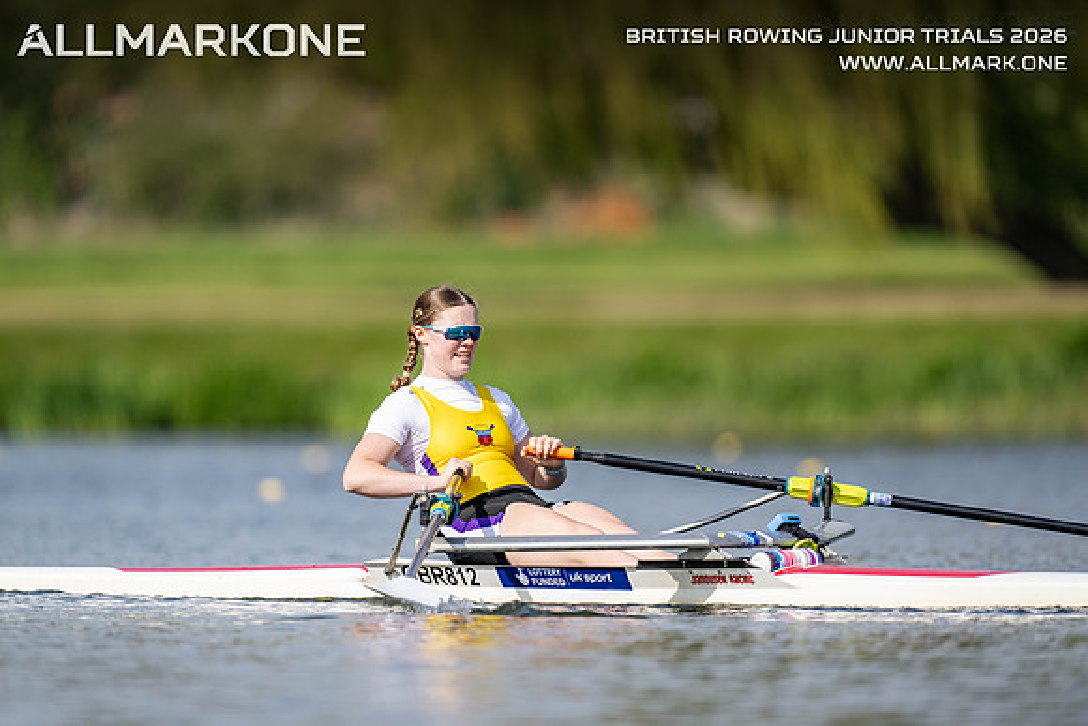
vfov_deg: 2.3
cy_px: 363
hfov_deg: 3.4
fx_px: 18137
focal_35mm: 600
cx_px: 544
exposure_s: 1/2500
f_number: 4
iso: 250
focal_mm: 600
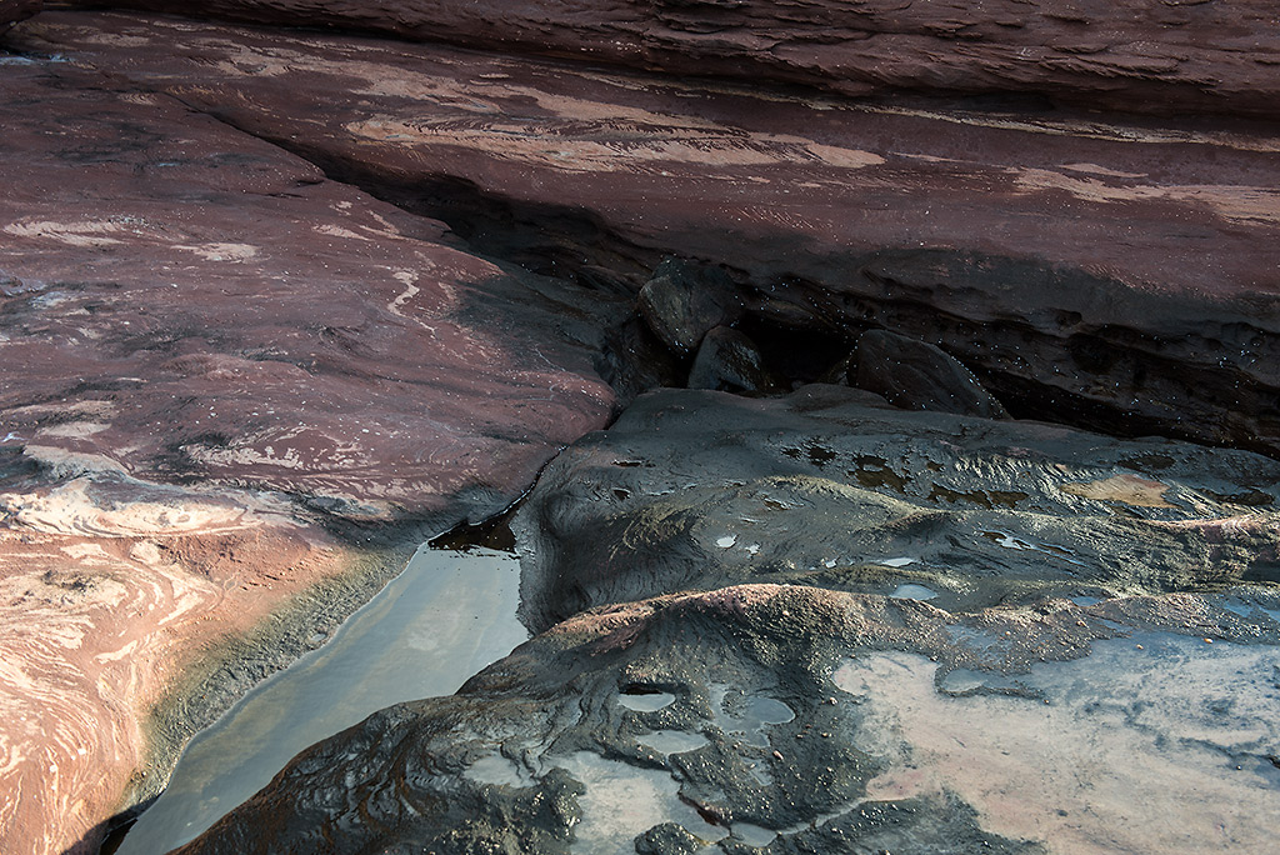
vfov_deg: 30.6
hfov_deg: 44.5
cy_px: 428
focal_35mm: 44
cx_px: 640
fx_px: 1565
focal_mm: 44
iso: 110
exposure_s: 1/50
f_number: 9
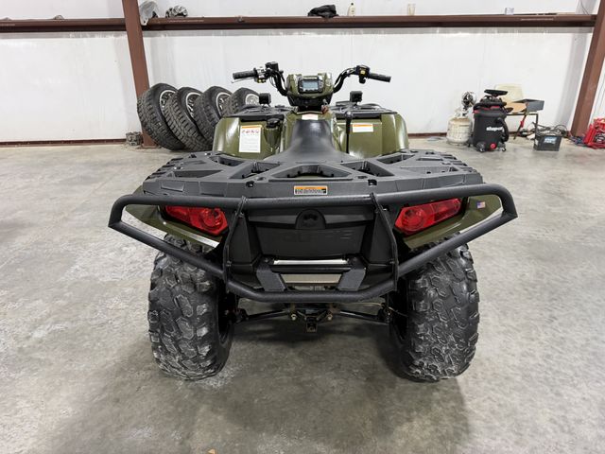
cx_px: 302
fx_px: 419
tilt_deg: -21.3
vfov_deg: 56.8
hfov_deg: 71.6
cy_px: 227
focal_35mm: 24
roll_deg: +3.9
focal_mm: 6.76
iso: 400
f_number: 1.78
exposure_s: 1/60
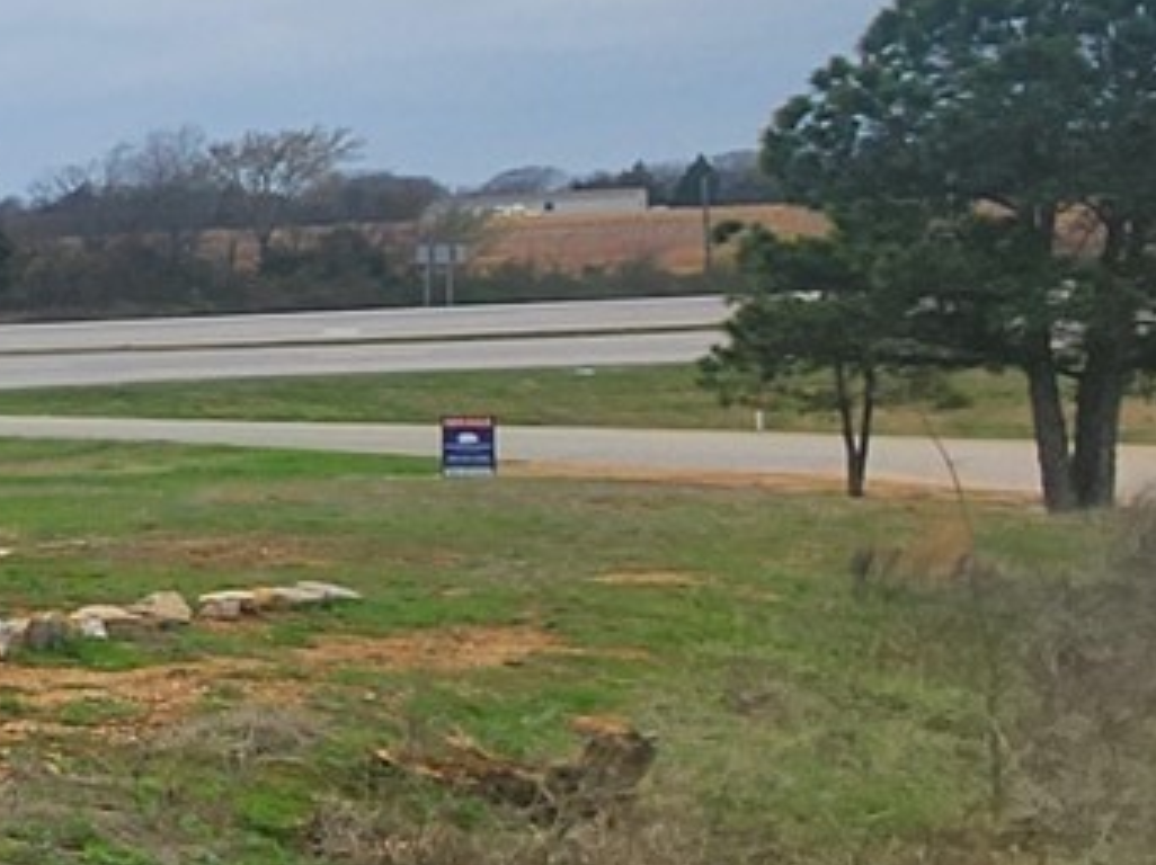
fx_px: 2436
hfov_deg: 12.9
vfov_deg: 20.1
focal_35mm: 73
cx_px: -2001
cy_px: 503
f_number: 2.2
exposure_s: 1/2145
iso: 50
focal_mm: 2.2
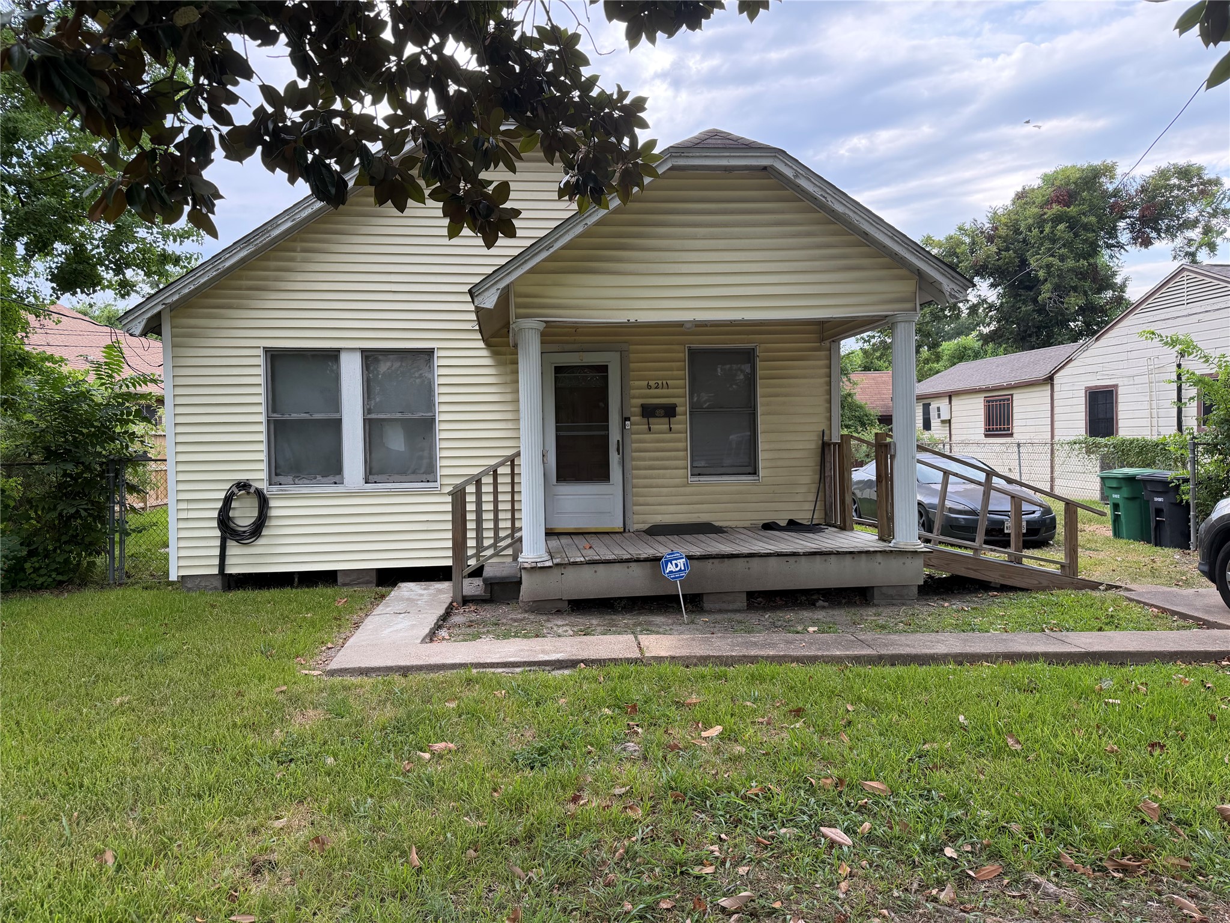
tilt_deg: +0.6
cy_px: 462
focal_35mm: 24
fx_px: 853
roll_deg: +0.9
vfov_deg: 56.8
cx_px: 615
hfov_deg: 71.6
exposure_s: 1/532
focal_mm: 6.76
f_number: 1.78
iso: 100
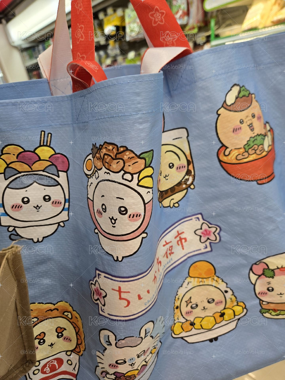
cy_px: 190
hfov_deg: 58.9
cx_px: 142
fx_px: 252
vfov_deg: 73.9
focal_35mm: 23
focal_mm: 5.4
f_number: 1.8
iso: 50
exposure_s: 1/120
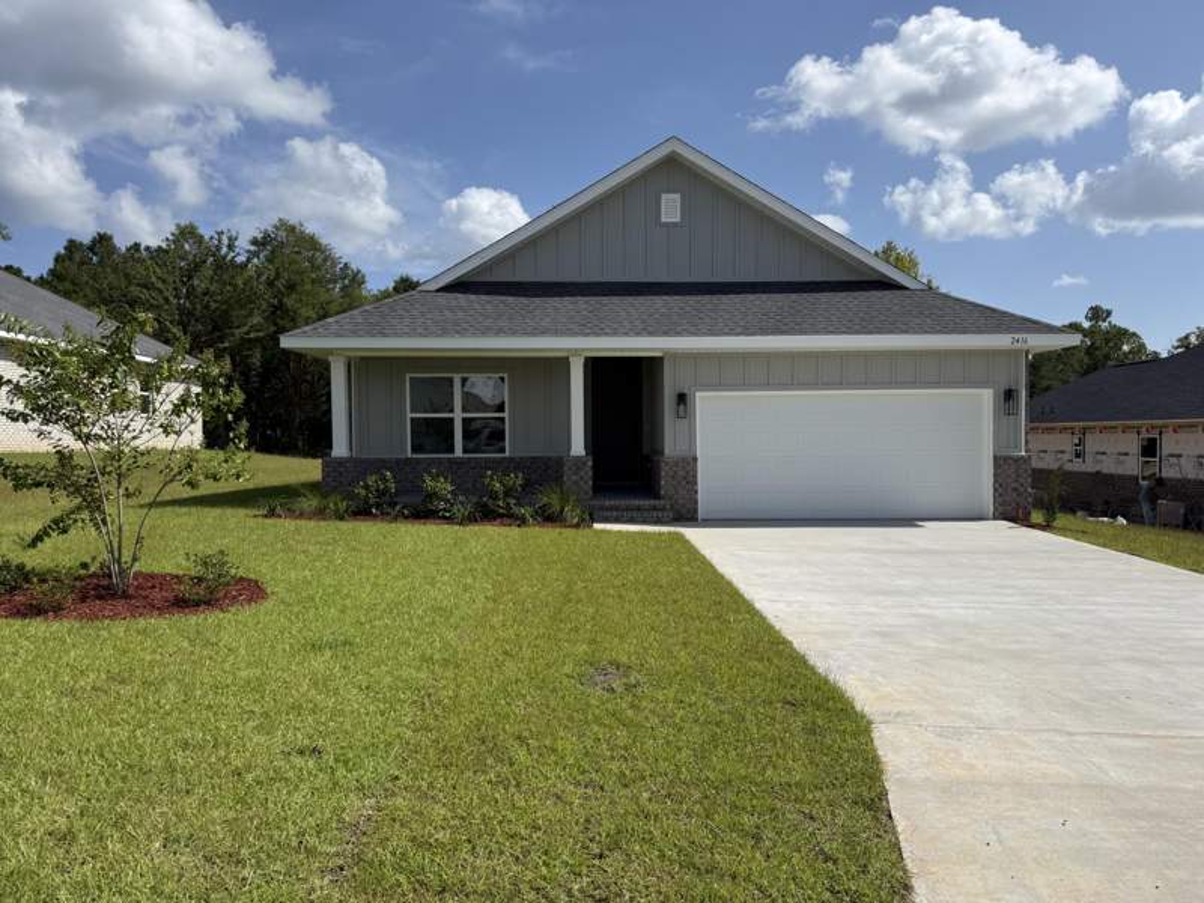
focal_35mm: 24
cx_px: 602
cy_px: 452
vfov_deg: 56.8
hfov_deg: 71.6
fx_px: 835
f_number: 1.78
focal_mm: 6.76
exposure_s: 1/6711
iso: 80
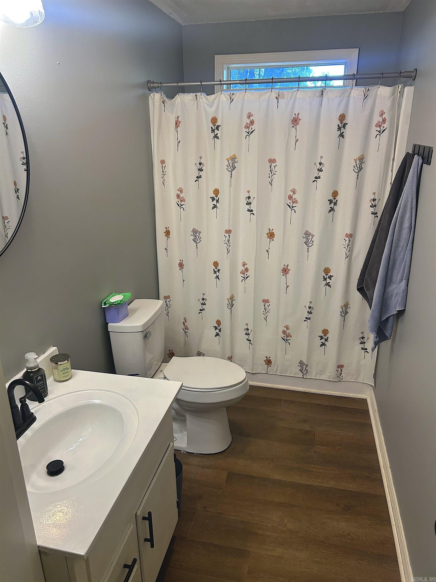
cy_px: 291
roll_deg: +0.8
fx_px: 437
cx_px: 218
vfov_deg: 67.3
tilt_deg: -20.0
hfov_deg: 53.1
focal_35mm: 26
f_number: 1.5
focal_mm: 5.7
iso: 125
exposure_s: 1/120
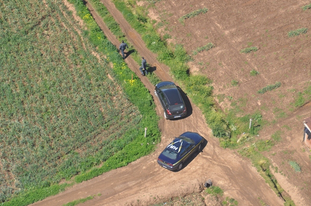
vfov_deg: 8.2
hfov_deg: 12.3
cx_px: 162
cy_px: 102
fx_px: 1446
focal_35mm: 168
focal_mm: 105
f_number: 8
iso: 200
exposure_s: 1/250
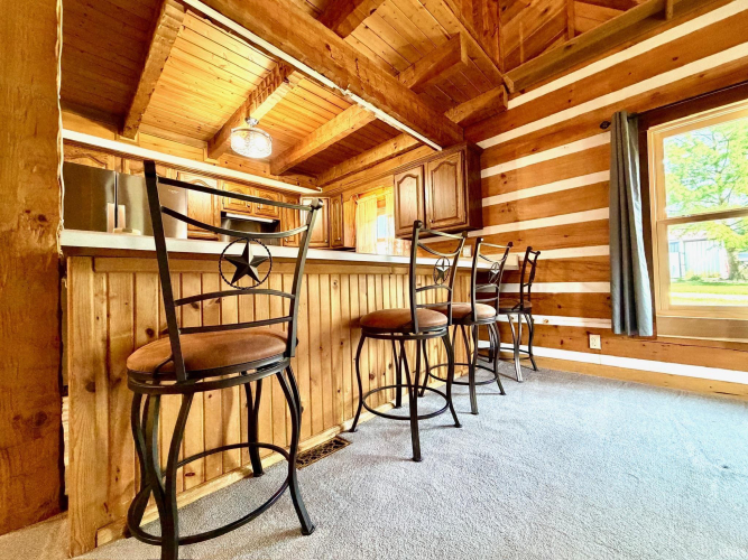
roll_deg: +1.8
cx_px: 374
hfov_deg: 102.1
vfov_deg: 85.7
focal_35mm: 14
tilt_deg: +1.3
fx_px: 302
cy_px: 280
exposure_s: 1/60
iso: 500
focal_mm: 2.22
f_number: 2.2
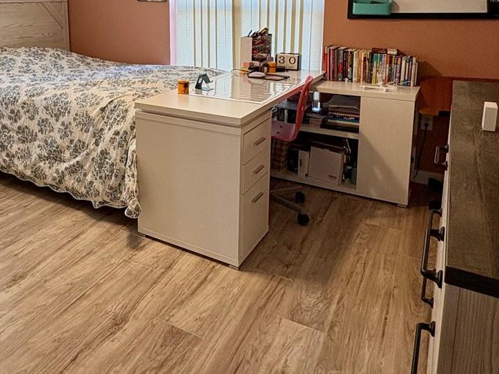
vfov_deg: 43.4
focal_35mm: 31
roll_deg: +1.4
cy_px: 77
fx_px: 447
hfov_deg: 57.1
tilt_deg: -9.5
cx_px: 168
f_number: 2.2
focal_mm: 2.22
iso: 160
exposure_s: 1/60
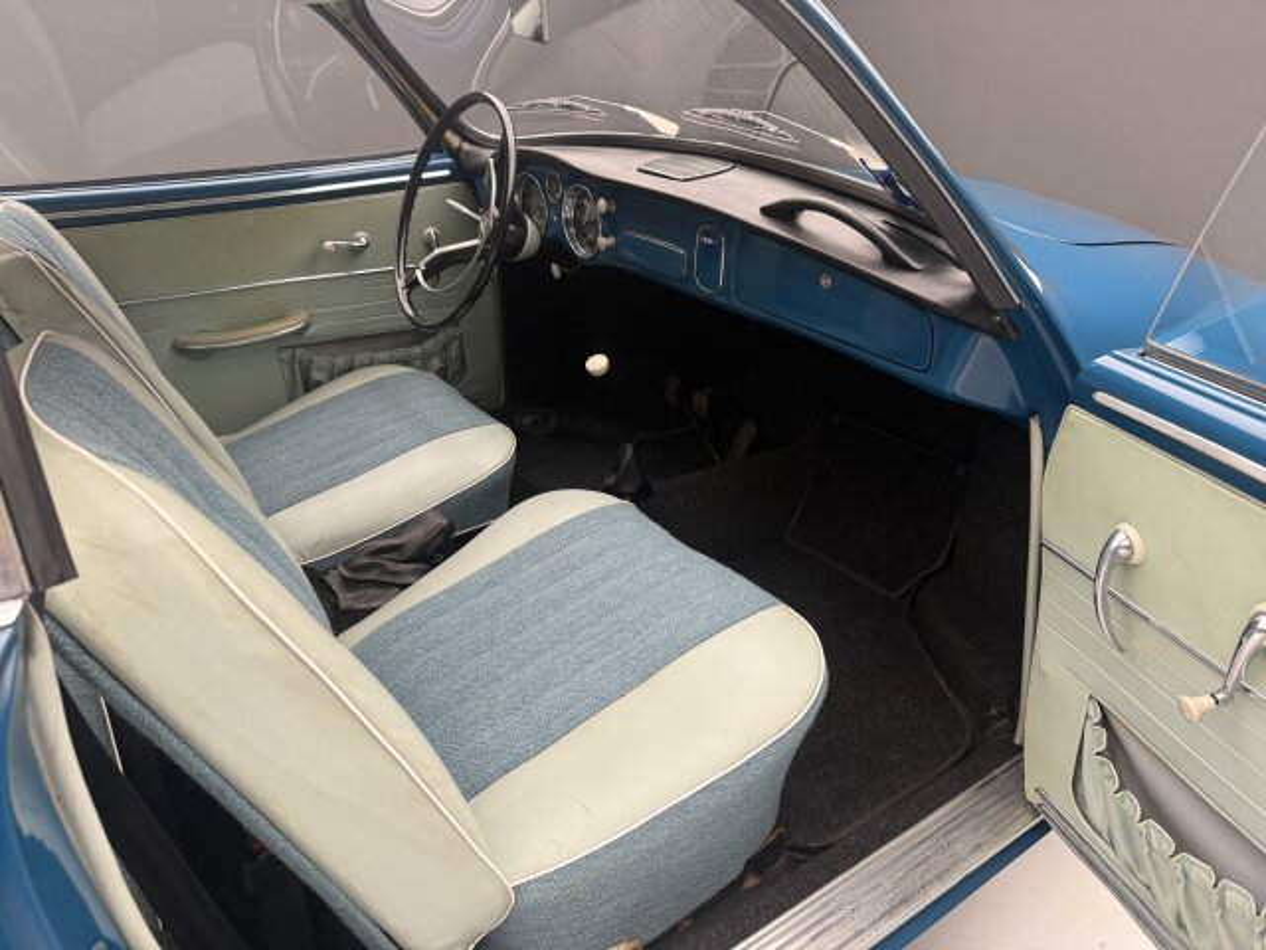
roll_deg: -1.4
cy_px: 475
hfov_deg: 71.6
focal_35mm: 24
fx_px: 878
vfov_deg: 56.8
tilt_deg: -25.5
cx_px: 633
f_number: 1.78
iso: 200
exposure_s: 1/49
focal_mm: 6.76
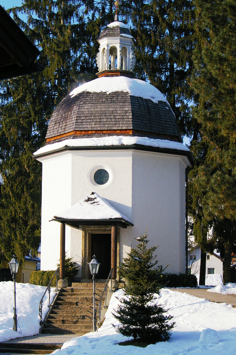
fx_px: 739
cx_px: 118
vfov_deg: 27.0
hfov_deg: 18.2
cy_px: 178
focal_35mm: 75
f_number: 9.5
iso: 800
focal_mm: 50
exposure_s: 1/1500
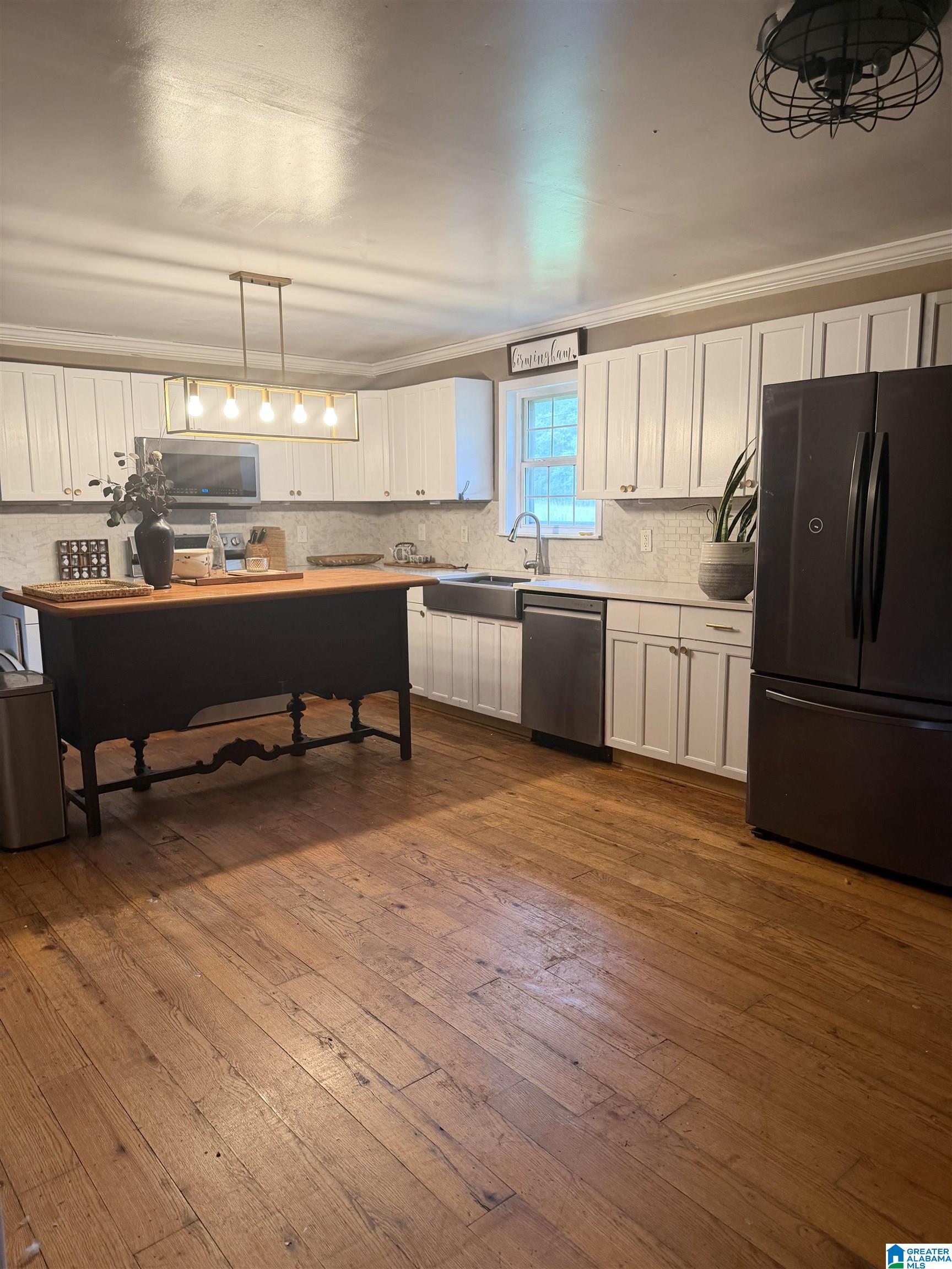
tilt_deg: -9.1
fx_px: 880
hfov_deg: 56.8
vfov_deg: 71.6
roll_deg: +0.6
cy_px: 634
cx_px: 476
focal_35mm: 24
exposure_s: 1/60
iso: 250
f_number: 1.78
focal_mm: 6.76
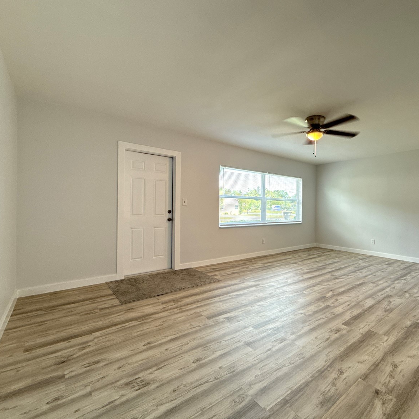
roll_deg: -1.2
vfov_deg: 84.0
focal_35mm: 17
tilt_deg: -0.2
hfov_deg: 82.7
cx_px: 257
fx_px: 233
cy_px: 210
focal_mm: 2.22
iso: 320
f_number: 2.2
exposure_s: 1/60
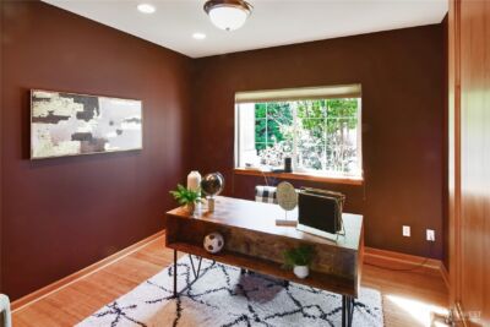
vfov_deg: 67.4
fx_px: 245
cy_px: 164
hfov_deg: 90.0
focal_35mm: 18
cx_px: 245
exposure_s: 1
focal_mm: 12
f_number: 13
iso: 125
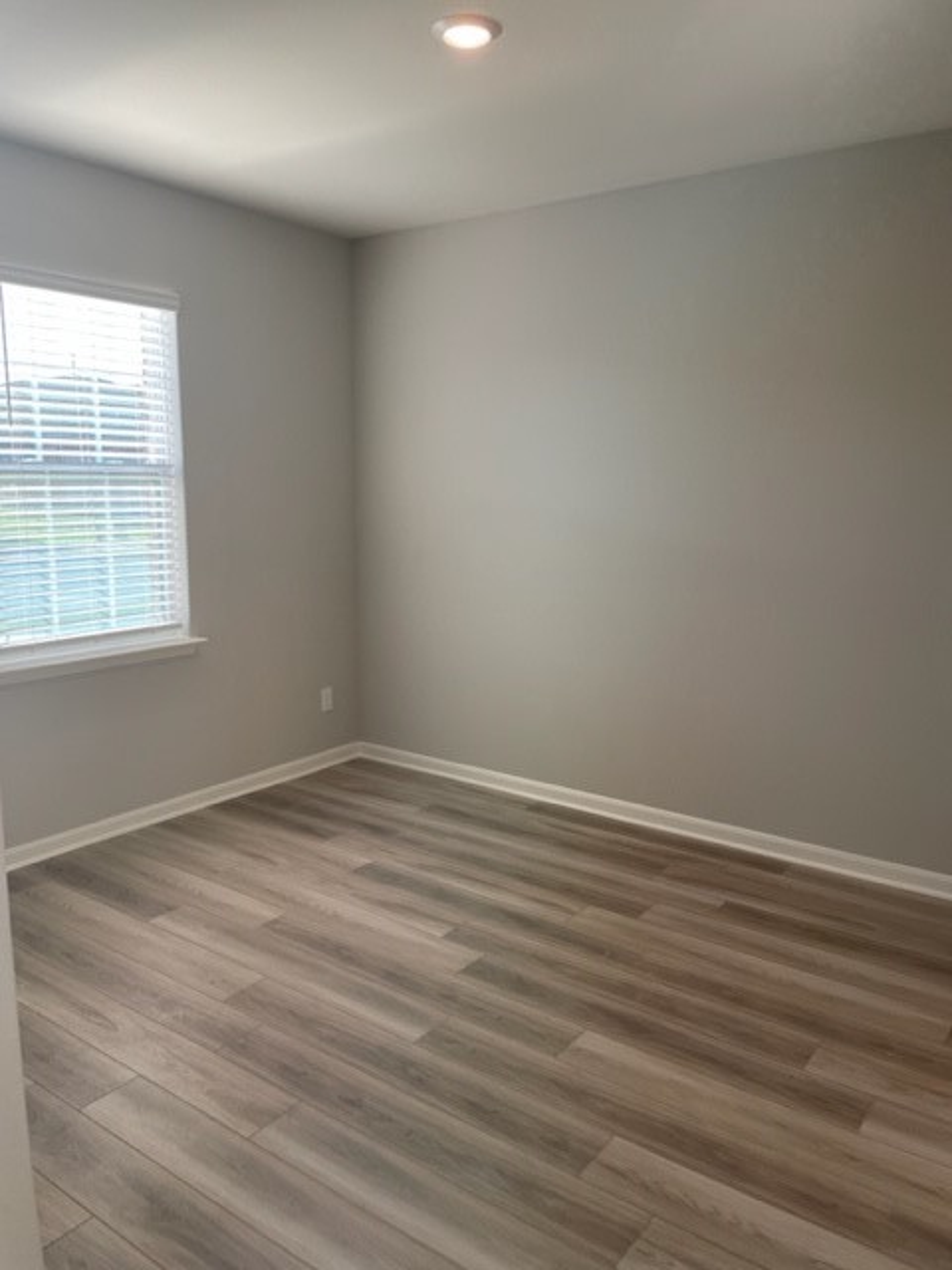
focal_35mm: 26
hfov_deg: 53.1
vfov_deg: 67.3
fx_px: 953
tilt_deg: -9.7
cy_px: 635
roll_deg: +0.3
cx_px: 476
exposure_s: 1/121
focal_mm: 4.2
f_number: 1.6
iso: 50
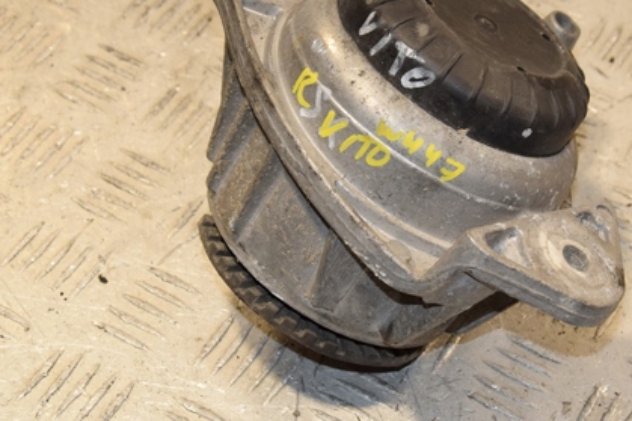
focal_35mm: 110
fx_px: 1930
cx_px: 413
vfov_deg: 12.4
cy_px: 146
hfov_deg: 18.5
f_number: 8
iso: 800
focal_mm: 48
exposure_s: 1/200
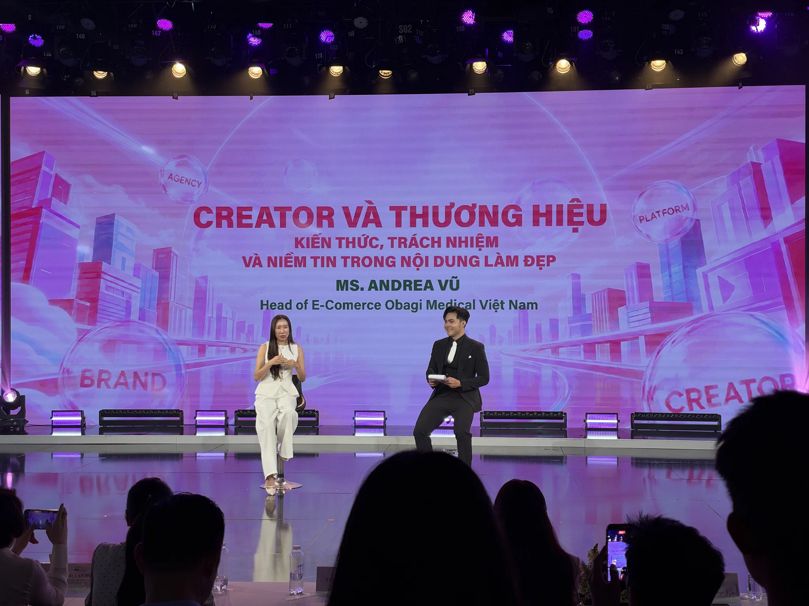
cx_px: 404
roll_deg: +0.5
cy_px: 303
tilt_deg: +0.5
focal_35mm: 48
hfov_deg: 39.7
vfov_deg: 30.3
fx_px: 1122
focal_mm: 6.93
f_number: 1.48
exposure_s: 1/129
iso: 50
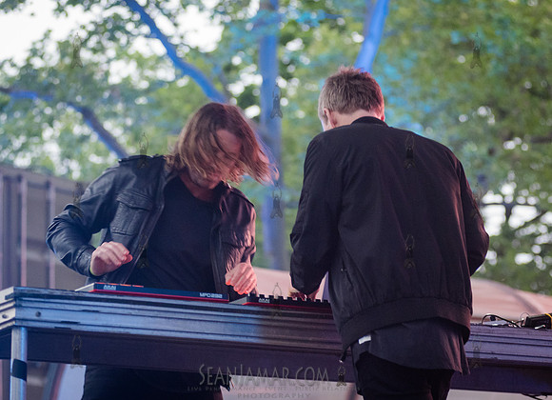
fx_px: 1990
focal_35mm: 126
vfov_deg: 11.5
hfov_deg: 15.8
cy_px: 230
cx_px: 250
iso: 4000
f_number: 3.2
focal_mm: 92
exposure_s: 1/160
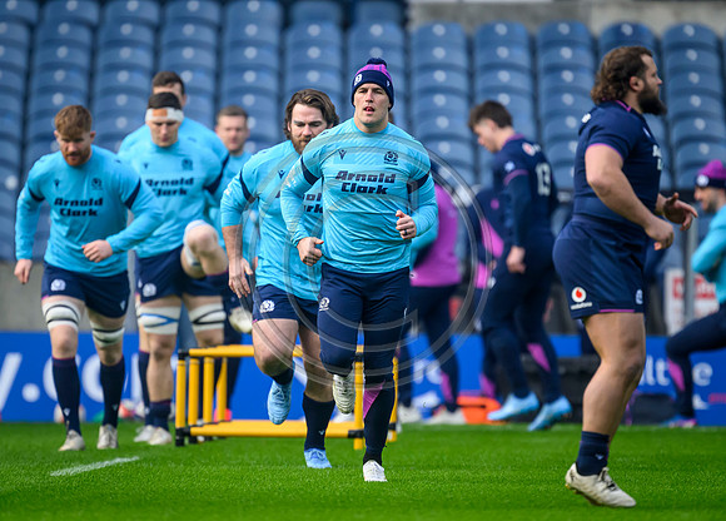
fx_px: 14075
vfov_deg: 2.1
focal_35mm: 682
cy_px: 228
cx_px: 344
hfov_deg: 3.0
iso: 2500
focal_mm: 560
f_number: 4
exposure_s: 1/3200
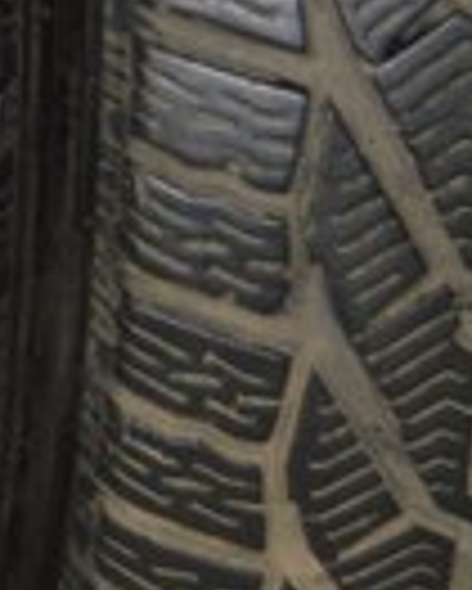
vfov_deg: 7.4
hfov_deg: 5.7
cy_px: -453
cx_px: -989
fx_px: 4407
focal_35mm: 253
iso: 450
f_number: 3.8
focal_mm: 23
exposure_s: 1/60
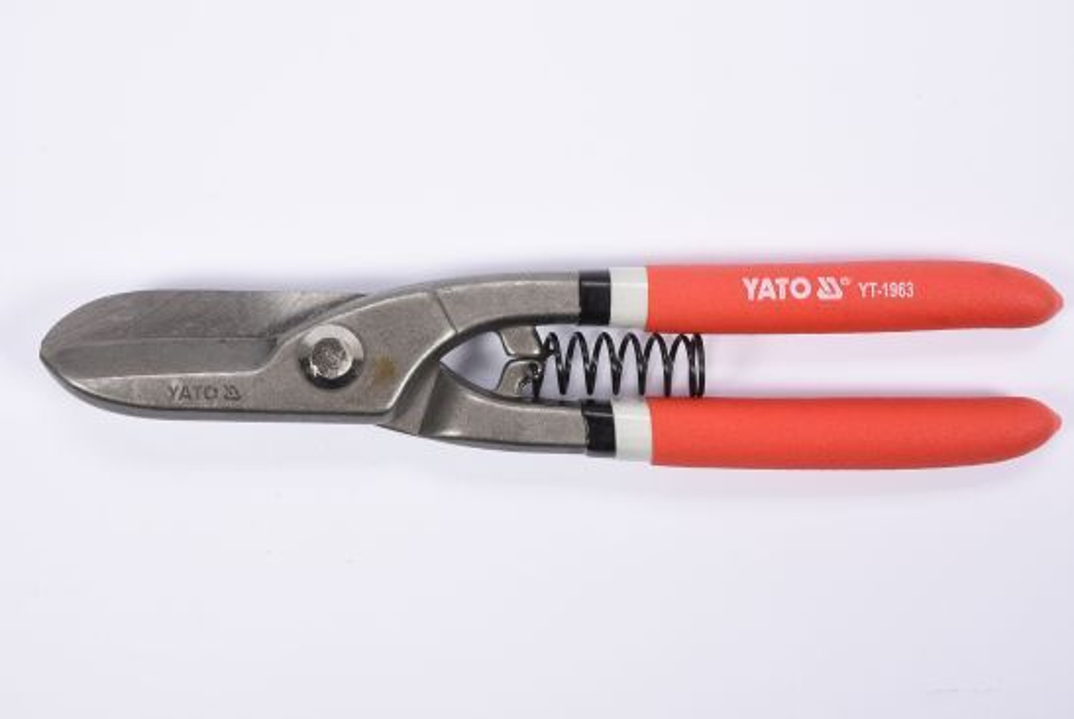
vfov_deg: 18.2
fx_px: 2240
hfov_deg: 27.0
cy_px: 360
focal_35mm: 75
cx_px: 537
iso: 250
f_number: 16
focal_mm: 50
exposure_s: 1/125
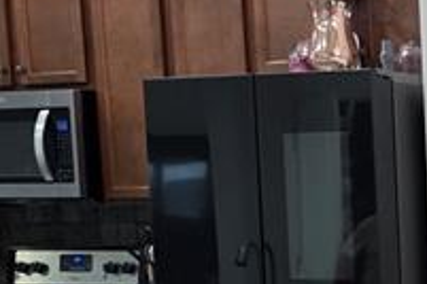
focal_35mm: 122
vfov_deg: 10.9
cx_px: 731
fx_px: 1447
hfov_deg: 14.9
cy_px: 388
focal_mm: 6.25
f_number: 1.7
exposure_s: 1/120
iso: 400
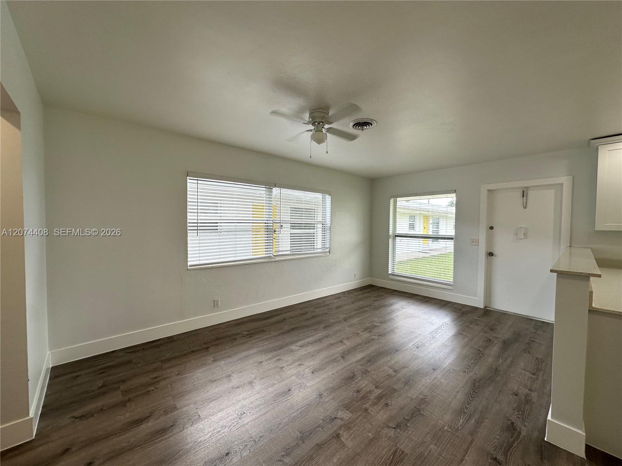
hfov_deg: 102.1
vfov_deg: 85.7
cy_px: 233
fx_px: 252
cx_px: 311
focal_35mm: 14
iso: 64
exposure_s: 1/120
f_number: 2.2
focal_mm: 2.22
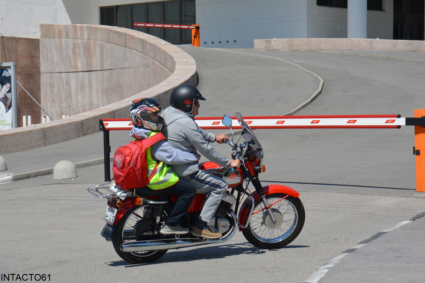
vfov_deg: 14.7
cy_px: 142
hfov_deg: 21.9
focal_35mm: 93
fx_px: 1097
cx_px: 212
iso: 400
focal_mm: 62
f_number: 6.3
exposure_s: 1/1600
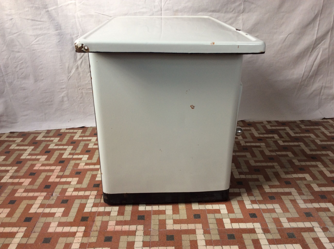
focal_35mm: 32
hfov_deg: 56.9
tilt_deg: -26.3
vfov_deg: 44.1
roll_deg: +1.1
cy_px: 124
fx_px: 308
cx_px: 167
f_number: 2.4
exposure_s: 1/25
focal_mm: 3.3
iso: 32
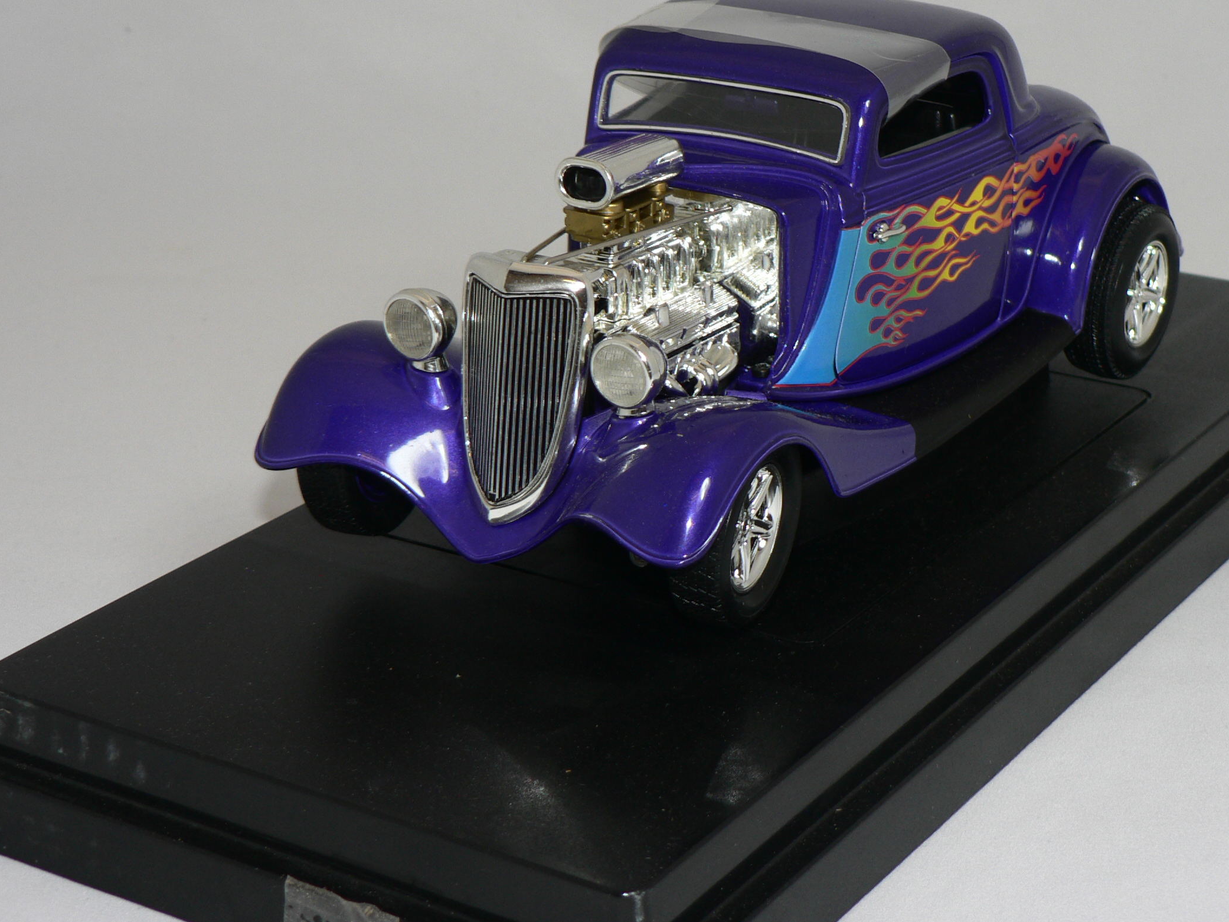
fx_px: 2663
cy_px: 364
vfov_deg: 19.6
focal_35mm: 75
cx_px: 734
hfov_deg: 25.9
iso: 80
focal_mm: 10.2
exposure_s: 1/60
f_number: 3.2
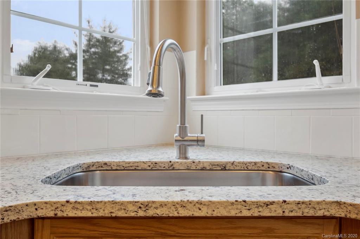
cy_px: 120
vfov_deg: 43.5
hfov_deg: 62.0
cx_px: 180
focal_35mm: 30
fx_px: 300
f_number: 5.6
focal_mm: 20
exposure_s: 1/10
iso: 800
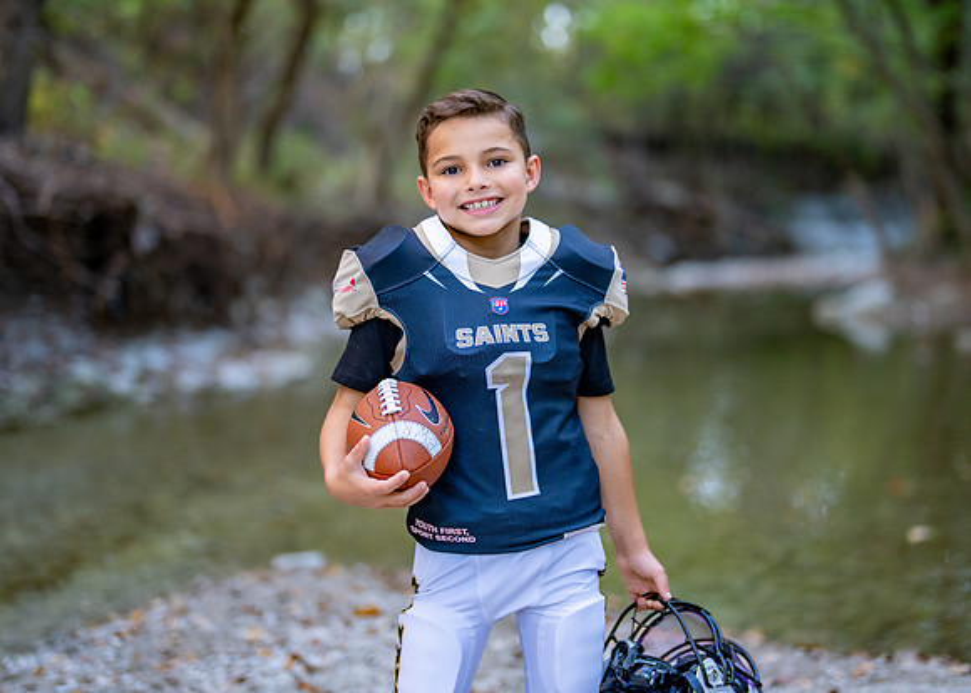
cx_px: 518
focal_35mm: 58
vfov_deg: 24.5
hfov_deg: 33.8
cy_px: 313
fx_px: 1599
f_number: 1.2
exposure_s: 1/500
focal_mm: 50
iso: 500
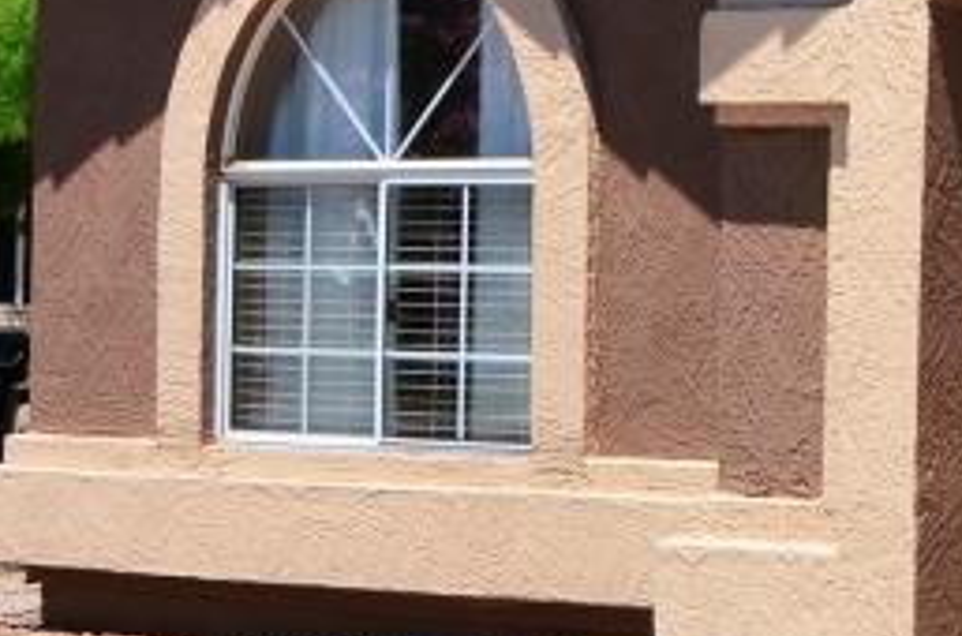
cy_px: 94
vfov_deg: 11.1
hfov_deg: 14.9
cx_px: 1681
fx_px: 3252
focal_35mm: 122
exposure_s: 1/125
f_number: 11
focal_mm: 18
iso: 100
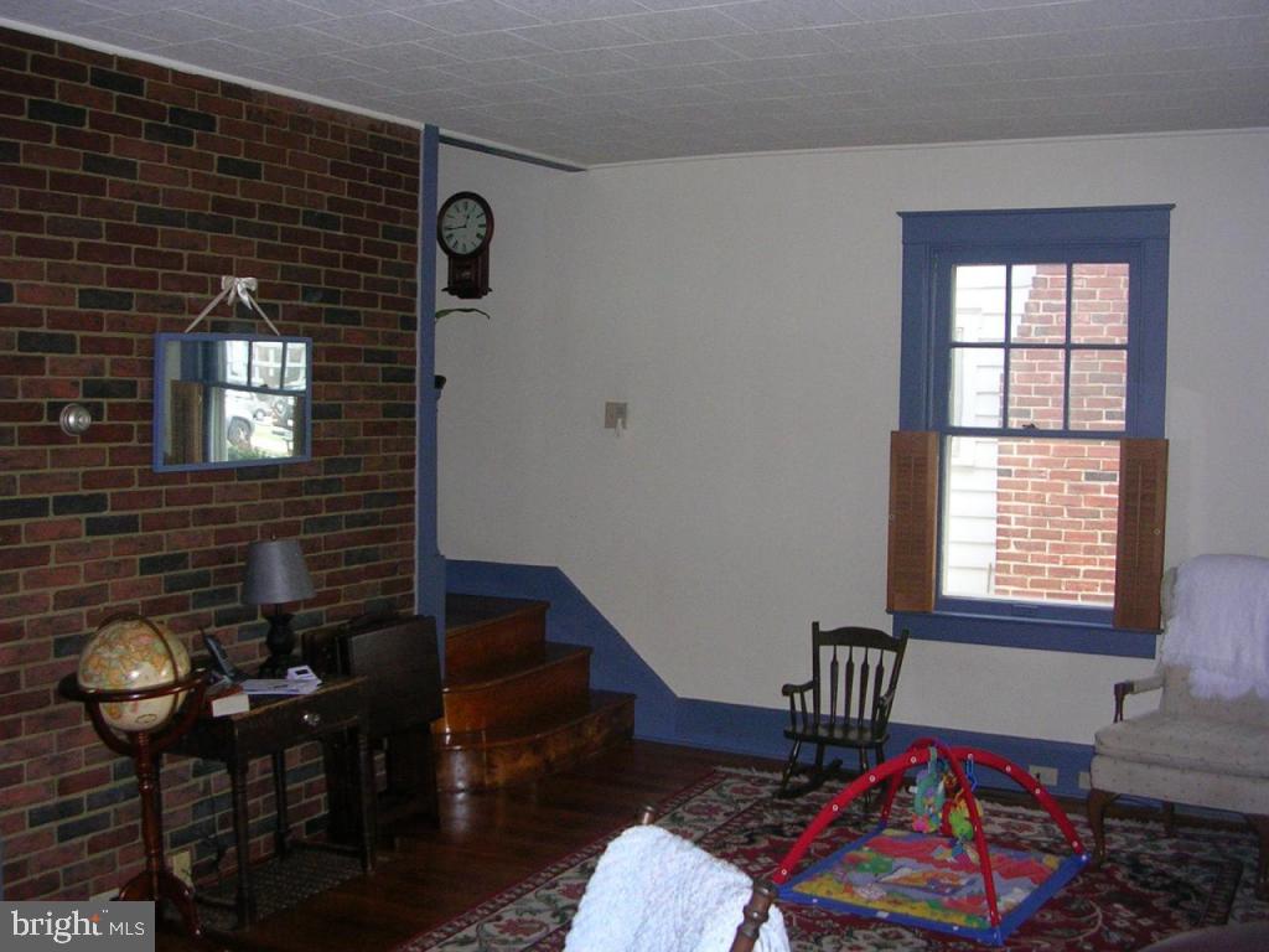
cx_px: 634
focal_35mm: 38
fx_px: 1393
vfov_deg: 37.7
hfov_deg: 49.0
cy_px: 476
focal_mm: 5.8
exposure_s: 1/60.1
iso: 146
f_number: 2.8
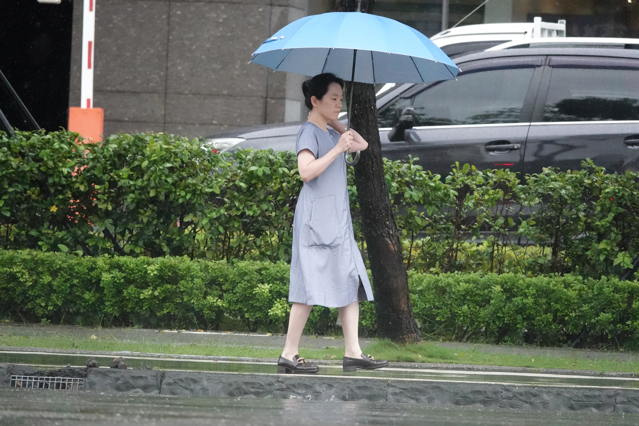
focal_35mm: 390
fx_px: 6922
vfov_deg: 3.5
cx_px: 320
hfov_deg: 5.3
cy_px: 213
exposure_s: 1/1250
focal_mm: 143.15
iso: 3200
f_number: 4
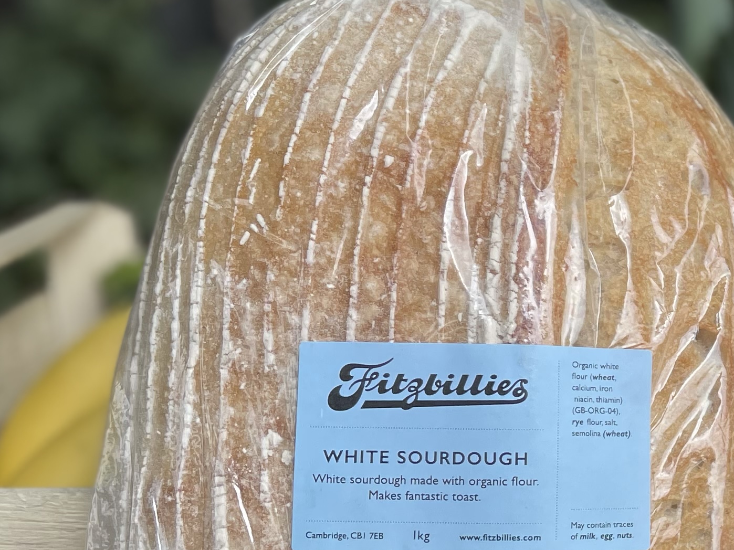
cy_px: 377
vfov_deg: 19.6
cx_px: 899
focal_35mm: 75
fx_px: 1590
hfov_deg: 23.6
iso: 32
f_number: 1.6
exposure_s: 1/1221
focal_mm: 4.2
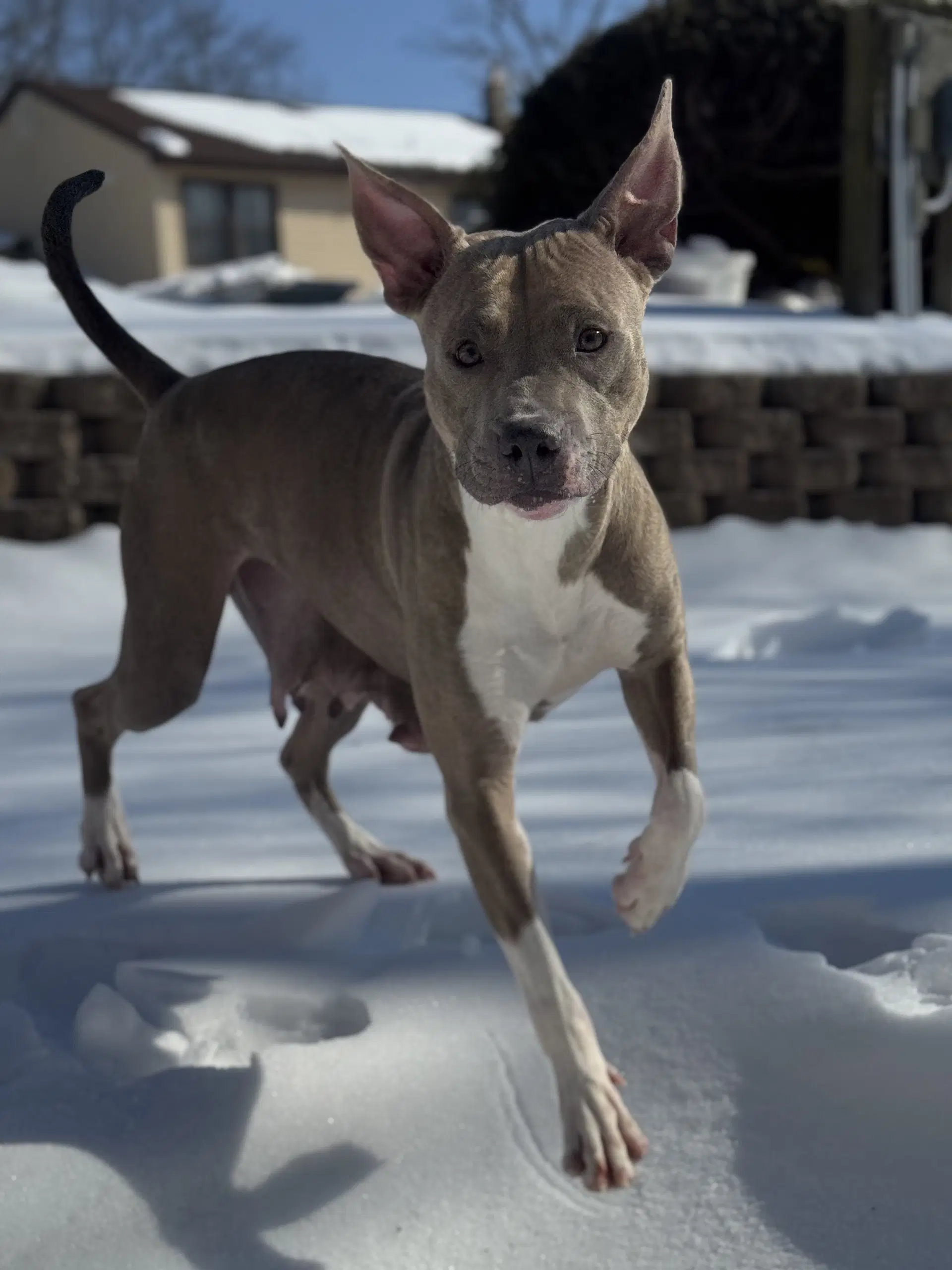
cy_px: 635
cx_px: 476
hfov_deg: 30.3
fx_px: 1760
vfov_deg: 39.7
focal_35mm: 48
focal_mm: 6.76
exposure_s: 1/12500
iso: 64
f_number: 1.78
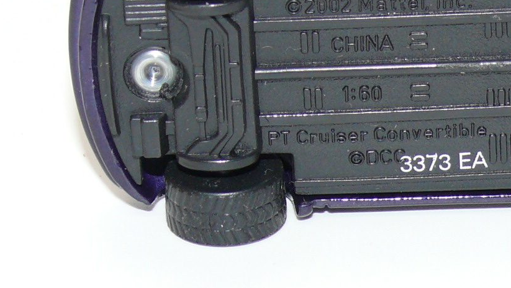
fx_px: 2927
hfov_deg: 9.9
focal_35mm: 216
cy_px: 18
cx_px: 450
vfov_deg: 5.6
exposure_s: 1/30
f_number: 4
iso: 100
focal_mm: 13.3
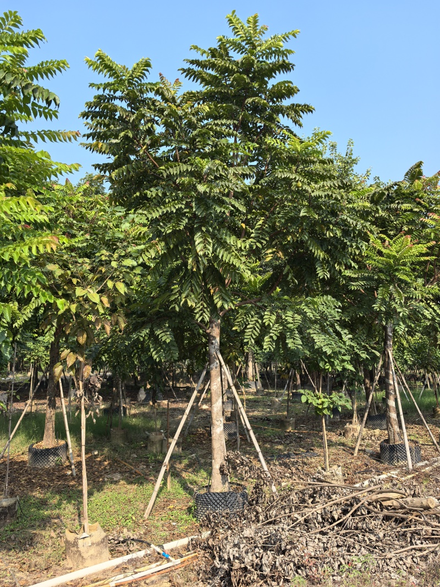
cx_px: 220
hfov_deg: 48.2
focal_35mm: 29
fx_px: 492
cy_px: 294
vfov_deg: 61.7
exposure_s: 1/1157
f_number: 2
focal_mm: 6.98
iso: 50
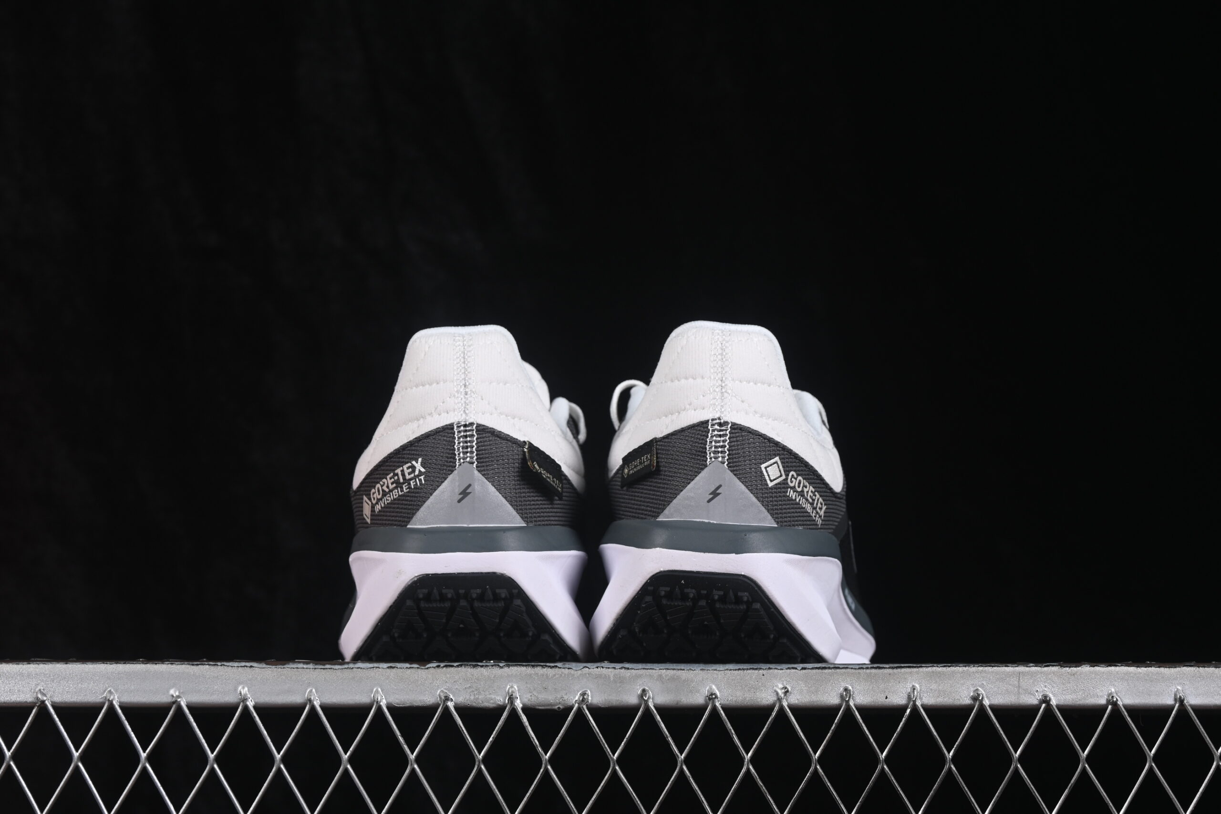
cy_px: 407
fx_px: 2544
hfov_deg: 27.0
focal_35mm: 75
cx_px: 610
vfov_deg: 18.2
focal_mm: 50
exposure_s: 1/80
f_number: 8
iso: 160
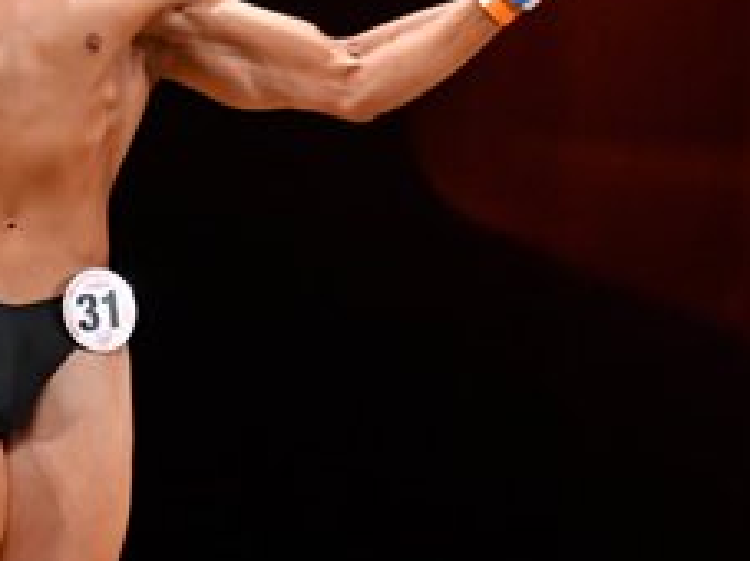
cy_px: 327
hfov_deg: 2.5
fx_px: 17086
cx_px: 147
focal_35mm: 789
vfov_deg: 1.9
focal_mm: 160
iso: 3200
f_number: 5.6
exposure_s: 1/400
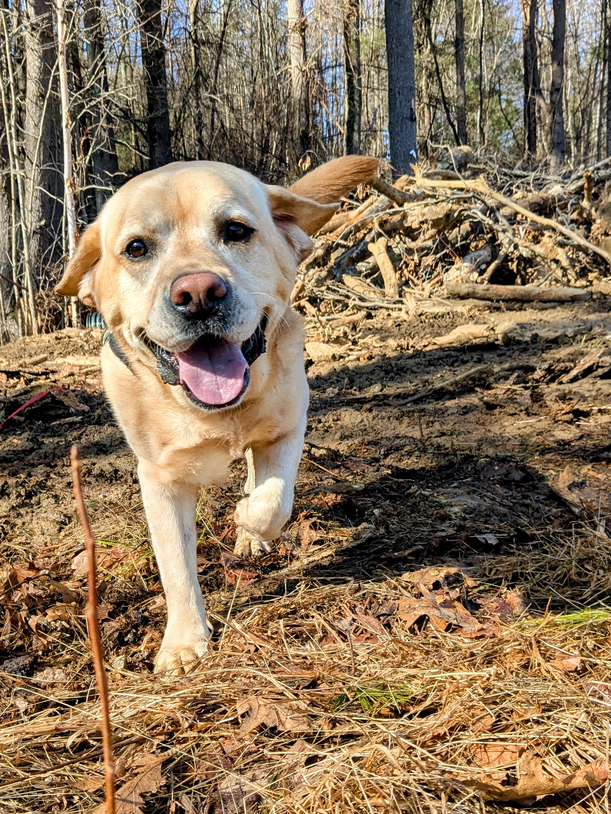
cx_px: 306
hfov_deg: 51.4
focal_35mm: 27
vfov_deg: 65.3
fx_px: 635
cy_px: 407
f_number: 1.73
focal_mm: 4.38
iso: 47
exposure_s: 1/1799
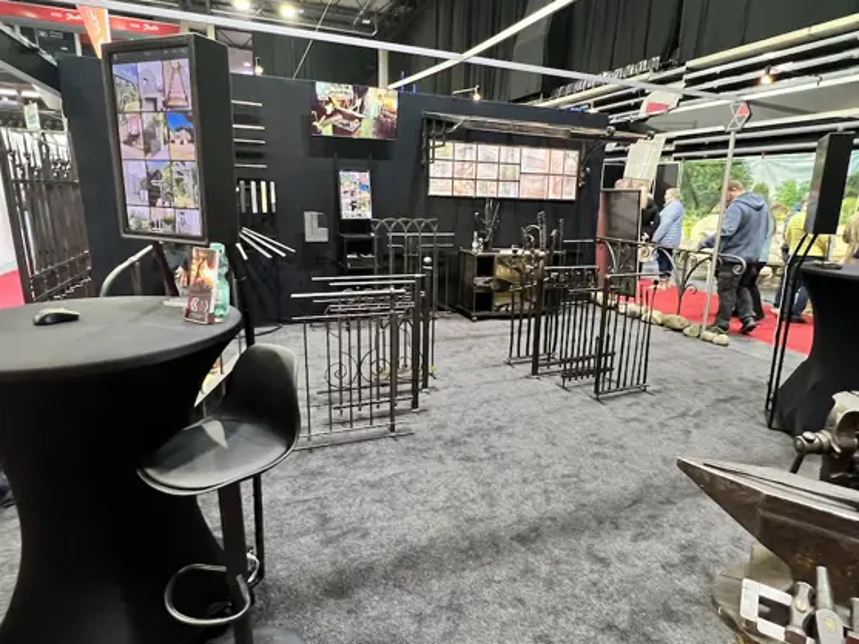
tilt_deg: -11.5
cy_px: 313
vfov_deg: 85.7
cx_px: 458
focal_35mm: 14
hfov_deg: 101.9
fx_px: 347
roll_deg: -1.5
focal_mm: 1.57
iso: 320
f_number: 1.8
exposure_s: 1/50
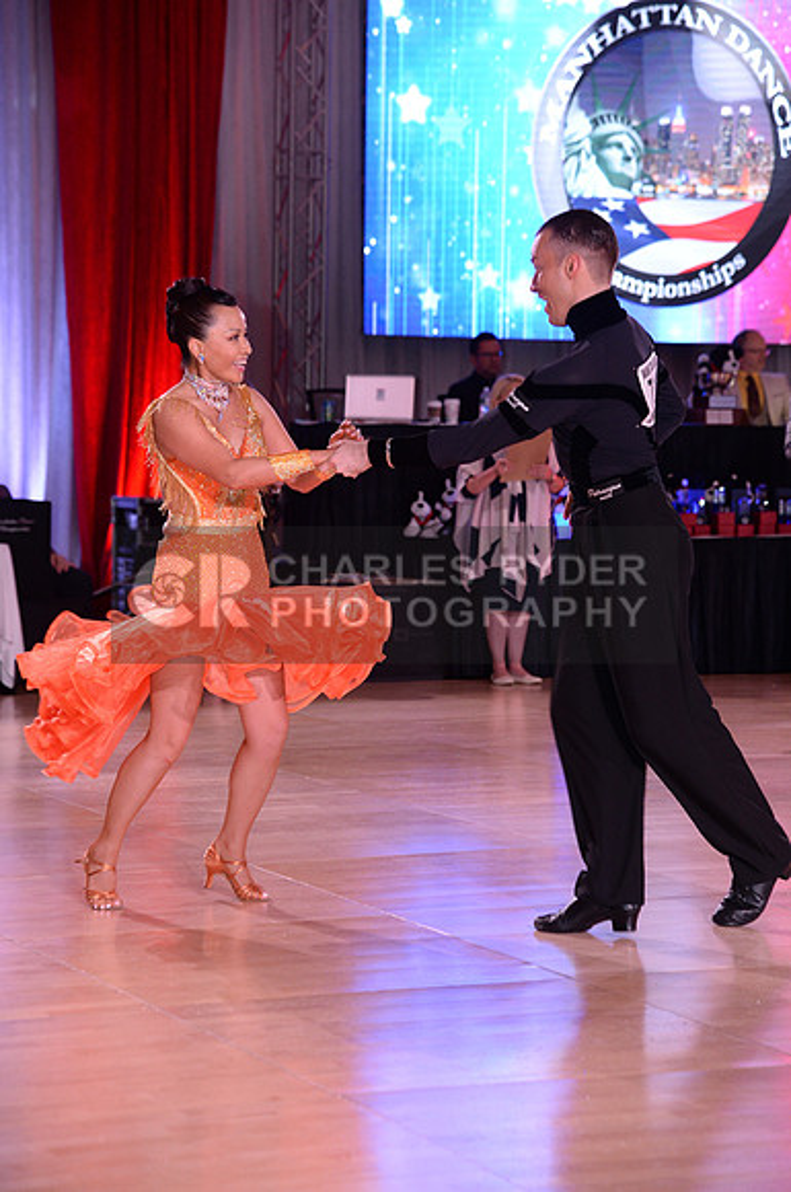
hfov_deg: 13.6
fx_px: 3305
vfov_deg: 20.4
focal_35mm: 100
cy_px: 596
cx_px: 396
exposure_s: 1/250
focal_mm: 100
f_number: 5
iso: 2000
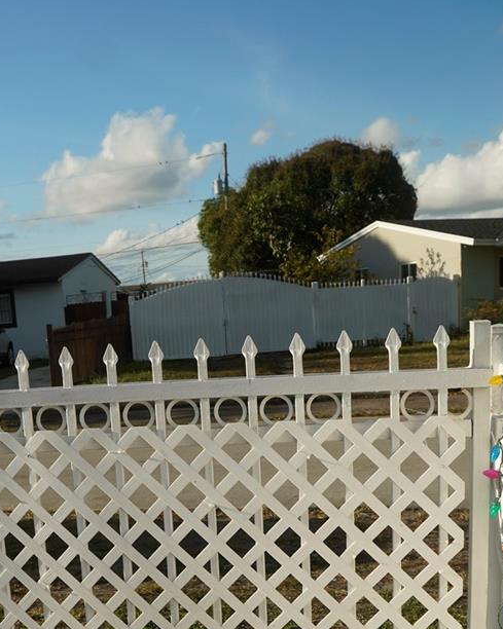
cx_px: 148
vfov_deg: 37.7
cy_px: 531
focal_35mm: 47
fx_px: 874
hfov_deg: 31.7
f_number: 4.5
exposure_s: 1/320
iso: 100
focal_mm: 17
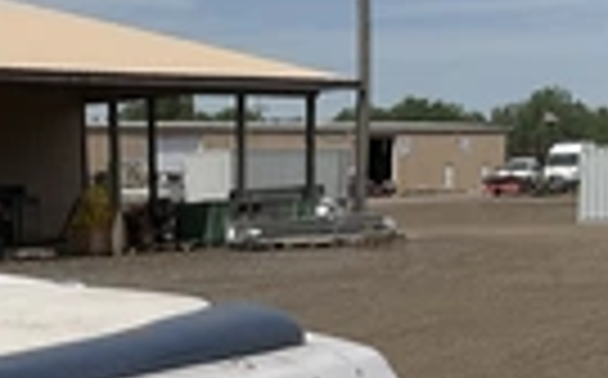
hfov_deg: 22.5
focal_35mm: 91
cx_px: 117
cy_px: 626
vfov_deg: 13.2
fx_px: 1506
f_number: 1.8
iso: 25
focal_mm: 3
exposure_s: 1/4785
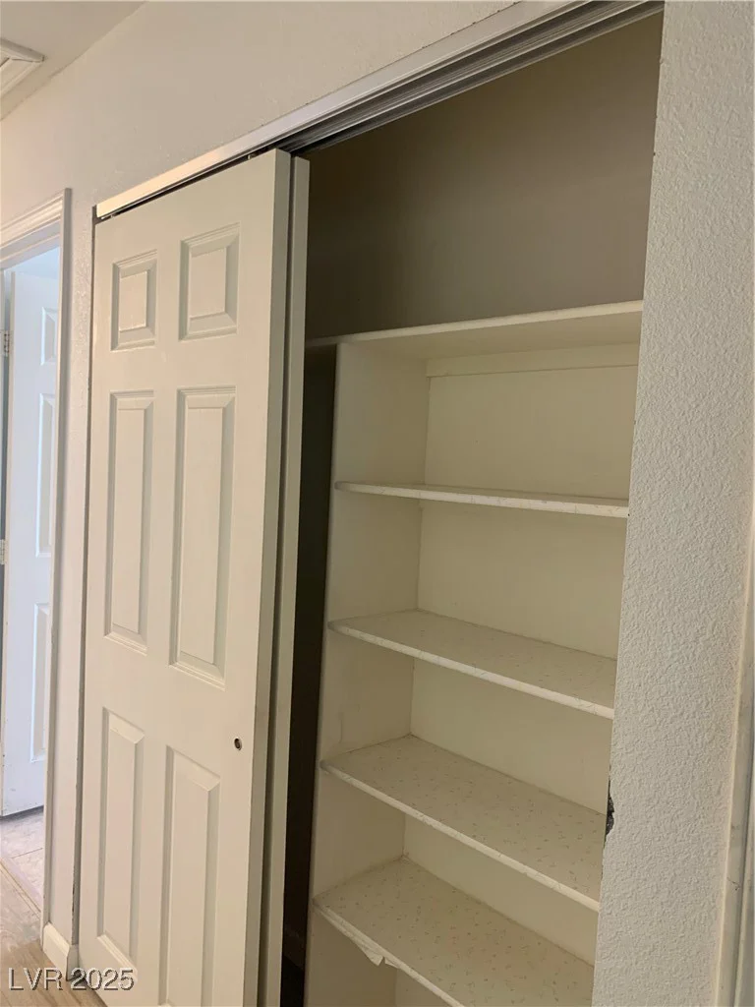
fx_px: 756
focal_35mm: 26
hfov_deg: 53.1
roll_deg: -3.5
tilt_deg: -3.9
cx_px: 378
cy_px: 504
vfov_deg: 67.3
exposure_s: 1/60
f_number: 1.8
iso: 160
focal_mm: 4.25
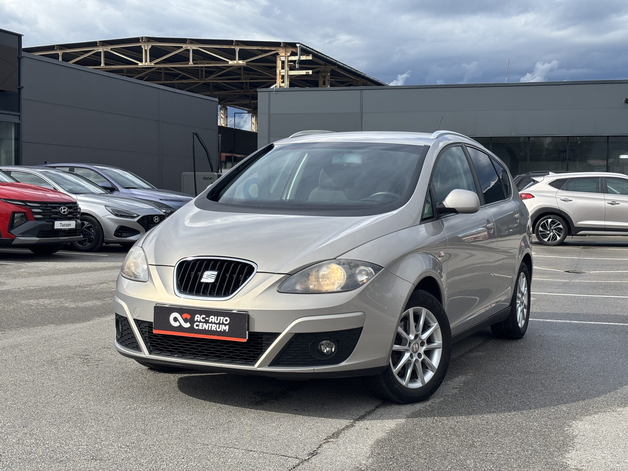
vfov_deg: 28.0
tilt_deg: -2.6
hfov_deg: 36.8
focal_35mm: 52
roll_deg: +0.0
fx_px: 943
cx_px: 314
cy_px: 236
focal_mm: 5.96
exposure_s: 1/1984
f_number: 1.6
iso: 40
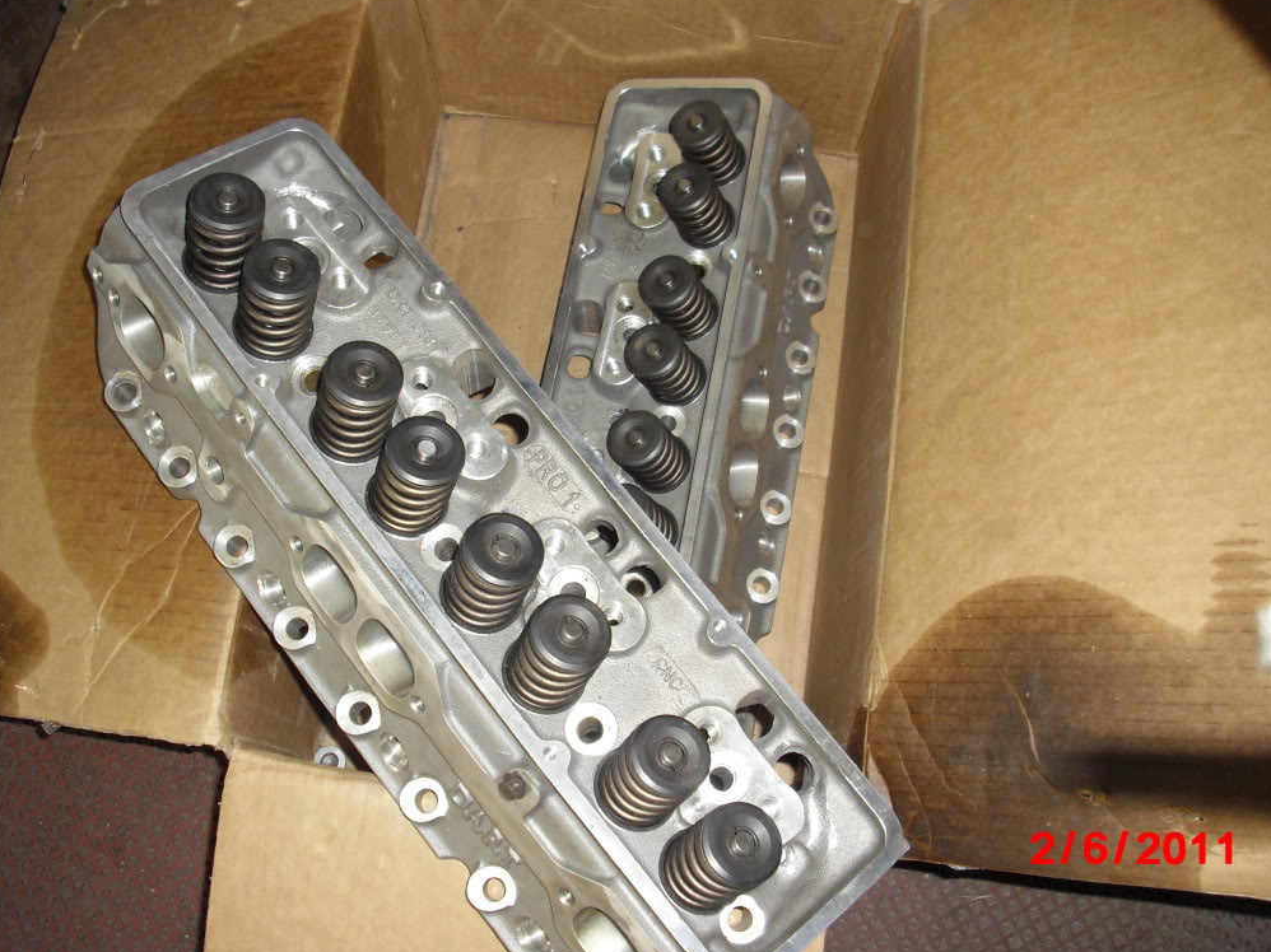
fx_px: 1432
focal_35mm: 39
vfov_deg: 36.8
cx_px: 623
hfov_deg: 47.9
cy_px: 480
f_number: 2.8
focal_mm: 6.2
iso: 100
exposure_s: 1/60
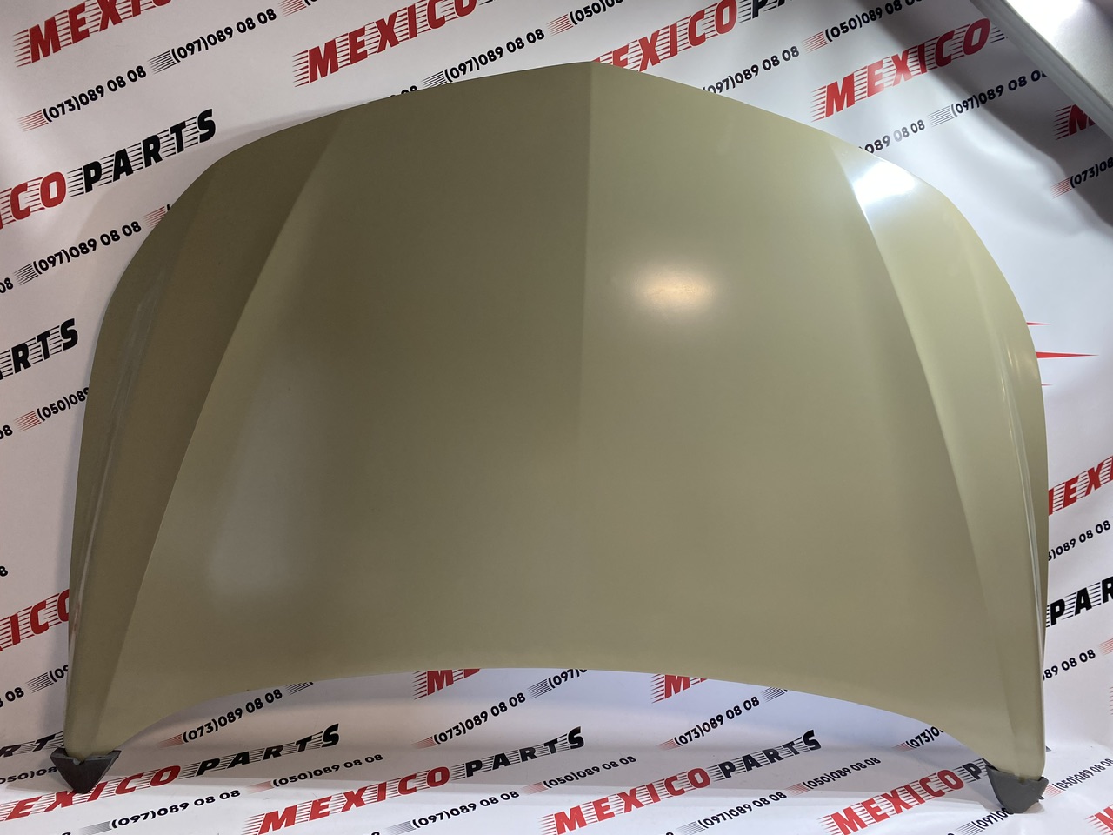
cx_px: 556
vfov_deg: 53.1
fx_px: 836
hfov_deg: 67.3
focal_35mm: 26
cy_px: 418
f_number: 1.8
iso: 125
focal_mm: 4.25
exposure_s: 1/121
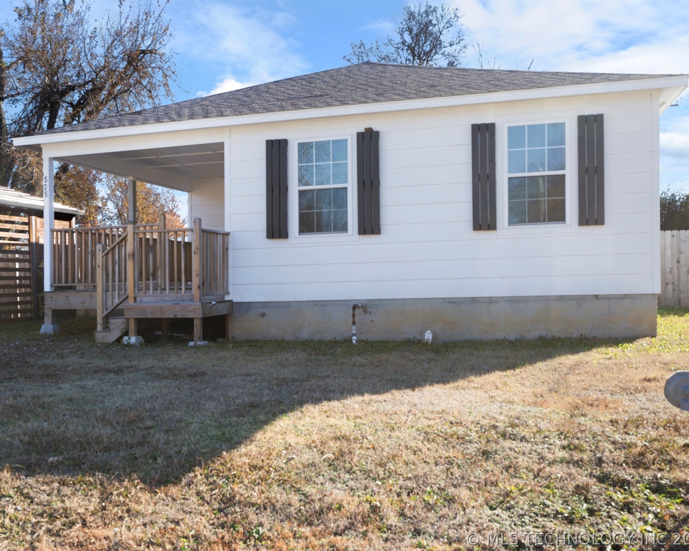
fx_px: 714
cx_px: 302
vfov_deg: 42.2
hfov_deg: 51.4
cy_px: 275
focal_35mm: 35
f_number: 9
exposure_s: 1/40
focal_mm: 31
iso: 160
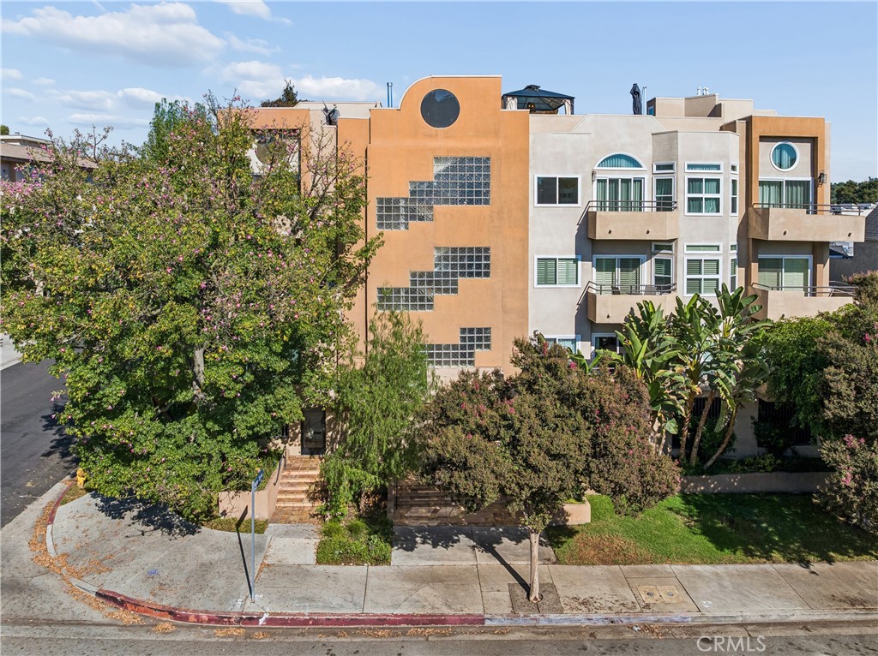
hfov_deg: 71.6
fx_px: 608
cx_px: 439
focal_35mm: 24
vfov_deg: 56.7
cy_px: 328
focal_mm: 12.3
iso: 100
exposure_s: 1/120
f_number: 2.8
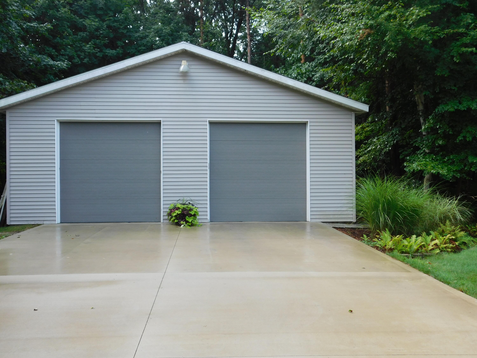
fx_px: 496
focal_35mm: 36
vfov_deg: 39.7
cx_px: 238
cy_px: 179
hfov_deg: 51.4
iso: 125
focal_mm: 6.3
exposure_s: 1/200
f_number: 3.5
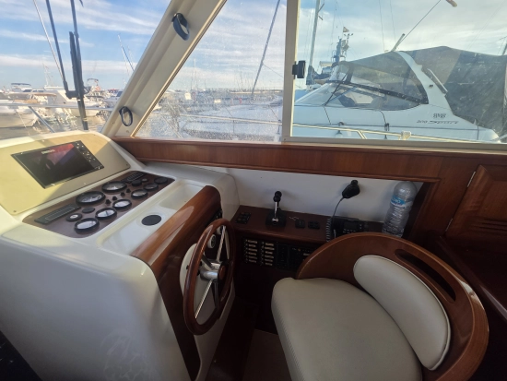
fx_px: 190
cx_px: 254
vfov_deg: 90.0
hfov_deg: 106.2
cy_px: 190
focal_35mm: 13
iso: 40
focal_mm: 2.2
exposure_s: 1/267
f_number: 1.9
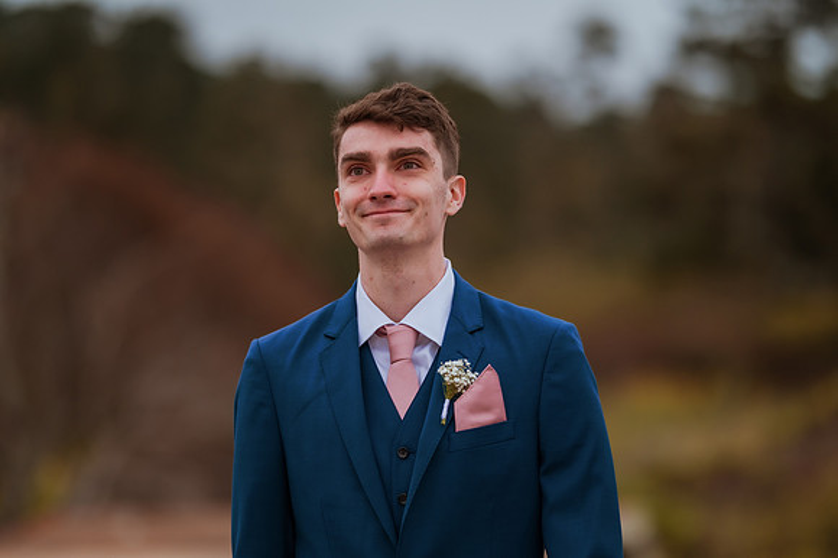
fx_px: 3141
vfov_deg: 10.1
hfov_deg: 15.2
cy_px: 279
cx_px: 419
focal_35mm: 135
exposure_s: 1/3200
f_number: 1.8
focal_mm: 135
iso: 500
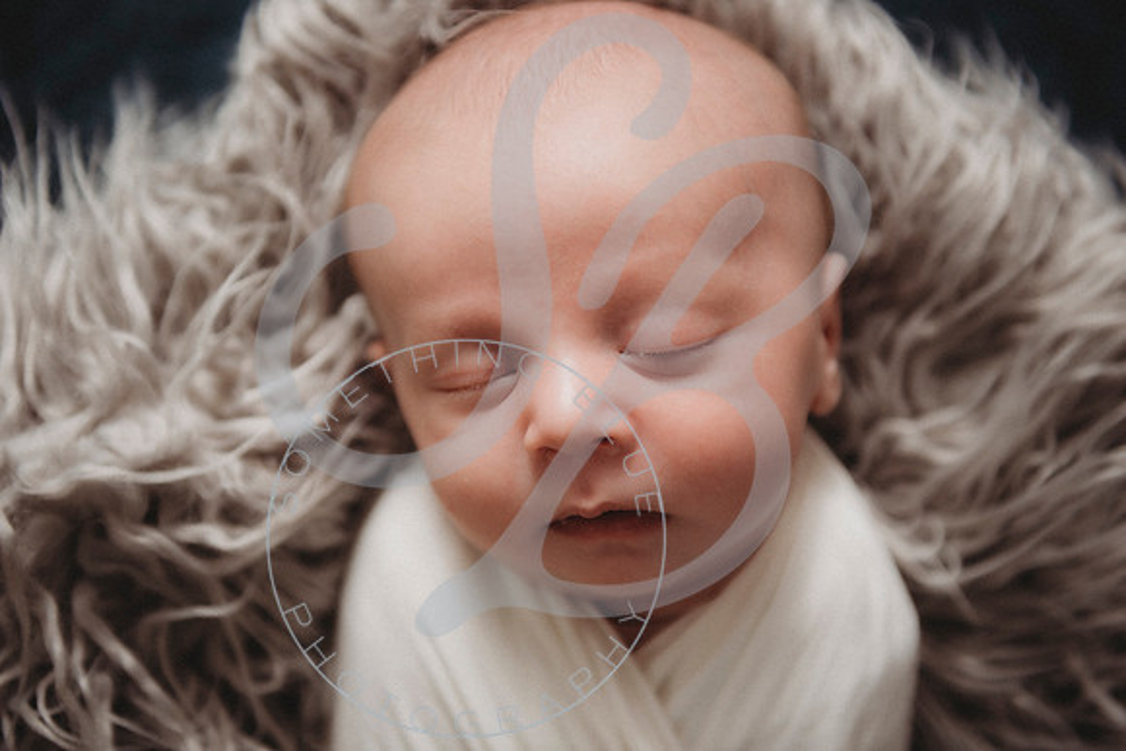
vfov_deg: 24.6
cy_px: 376
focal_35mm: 55
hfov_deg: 36.2
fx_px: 1721
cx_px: 563
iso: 100
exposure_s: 1/200
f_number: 2.8
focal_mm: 55
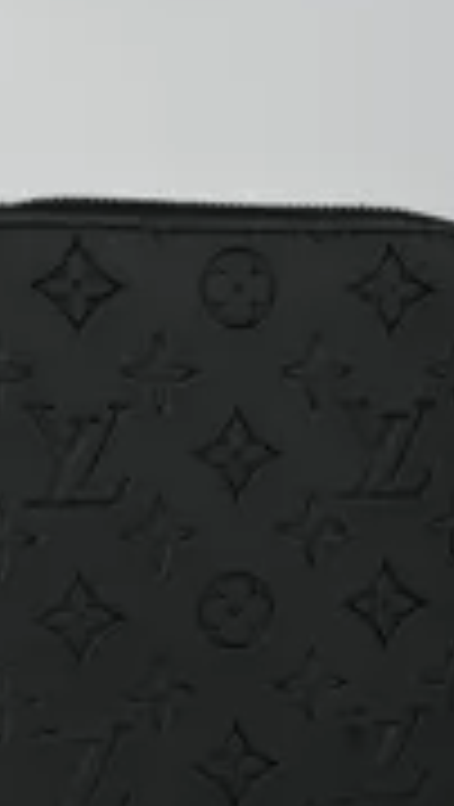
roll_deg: +1.1
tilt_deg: -7.8
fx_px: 1623
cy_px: 585
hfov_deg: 15.9
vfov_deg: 27.5
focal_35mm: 76
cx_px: 175
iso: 50
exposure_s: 1/769
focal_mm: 5.7
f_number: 1.5
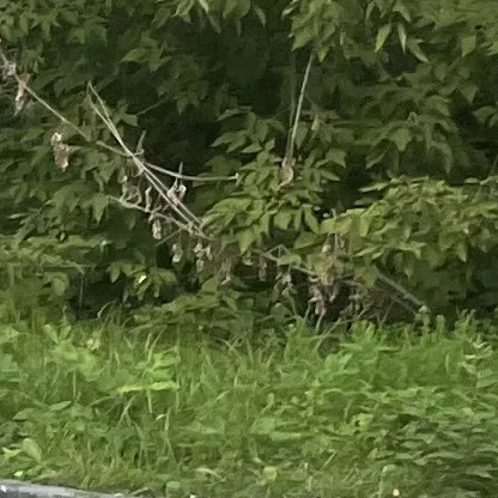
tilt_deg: -3.2
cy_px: -11
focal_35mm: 223
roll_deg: -3.8
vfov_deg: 7.8
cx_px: -1469
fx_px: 3630
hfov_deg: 6.4
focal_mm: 4.2
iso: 50
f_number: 1.6
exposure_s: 1/121
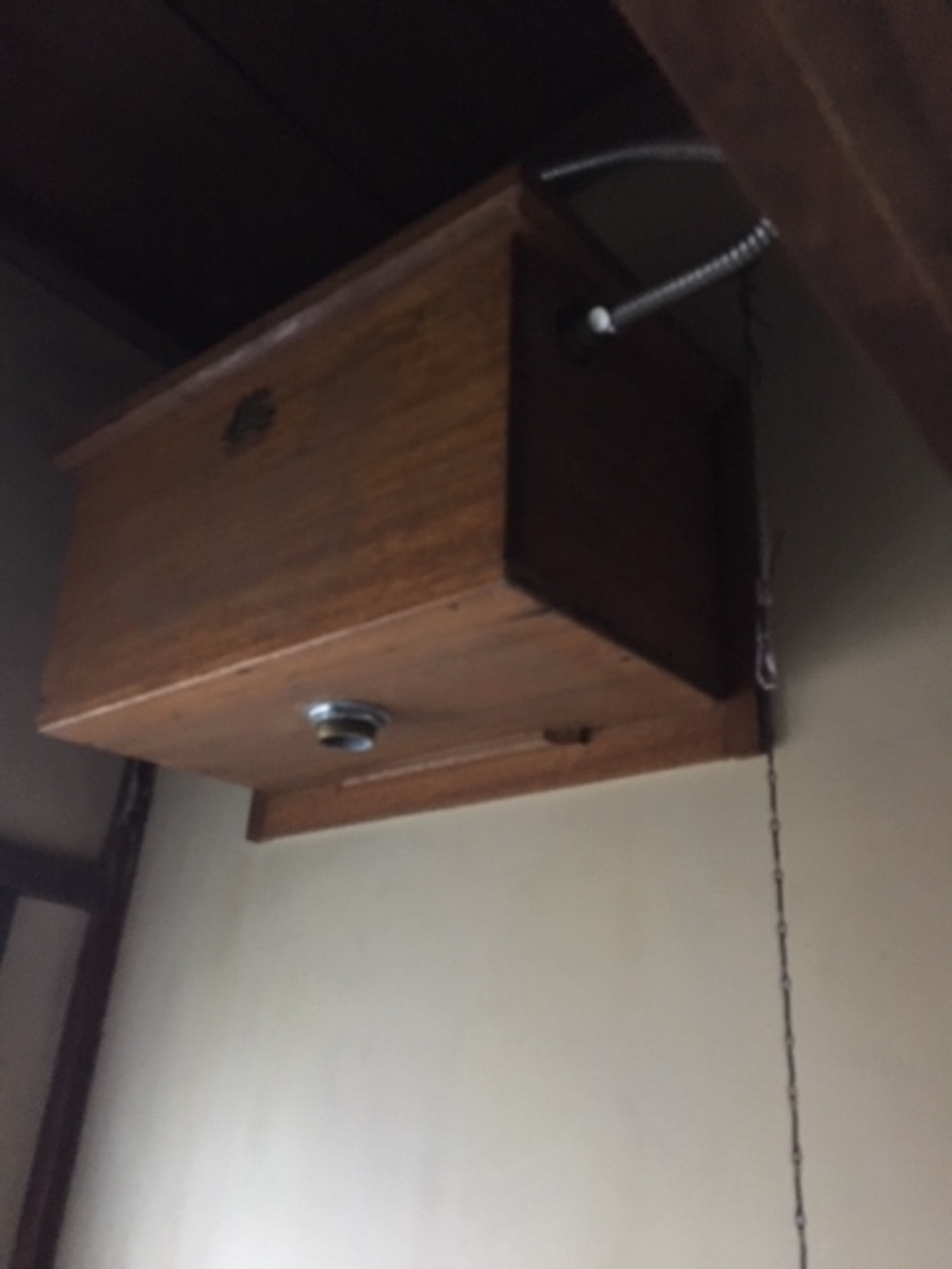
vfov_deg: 61.7
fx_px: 1063
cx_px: 476
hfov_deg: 48.2
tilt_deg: +27.3
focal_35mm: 29
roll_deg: -2.8
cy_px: 634
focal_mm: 4.15
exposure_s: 1/15
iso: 640
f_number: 2.2
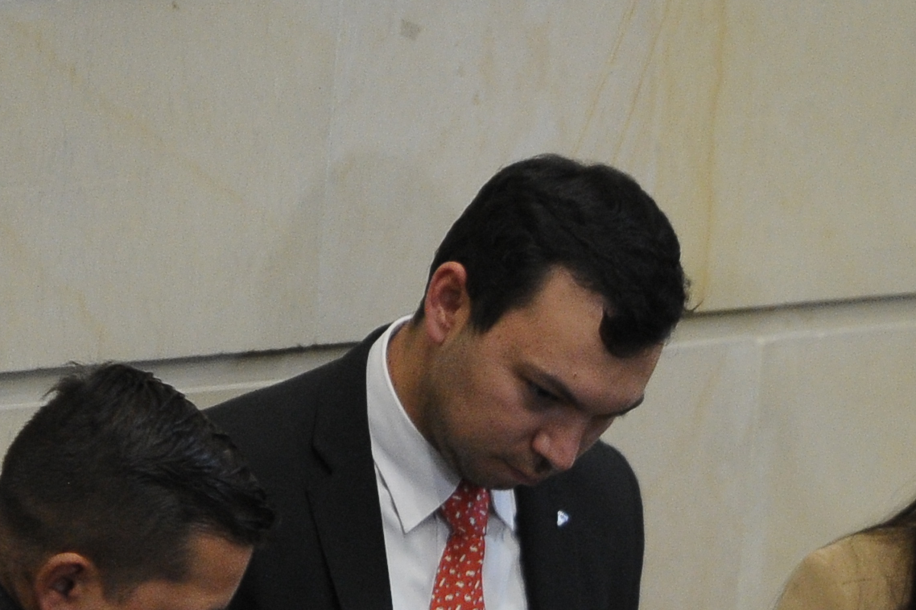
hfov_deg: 3.0
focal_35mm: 692
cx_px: 804
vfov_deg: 2.0
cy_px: 752
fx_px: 17594
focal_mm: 185
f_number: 2.8
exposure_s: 1/800
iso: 3200
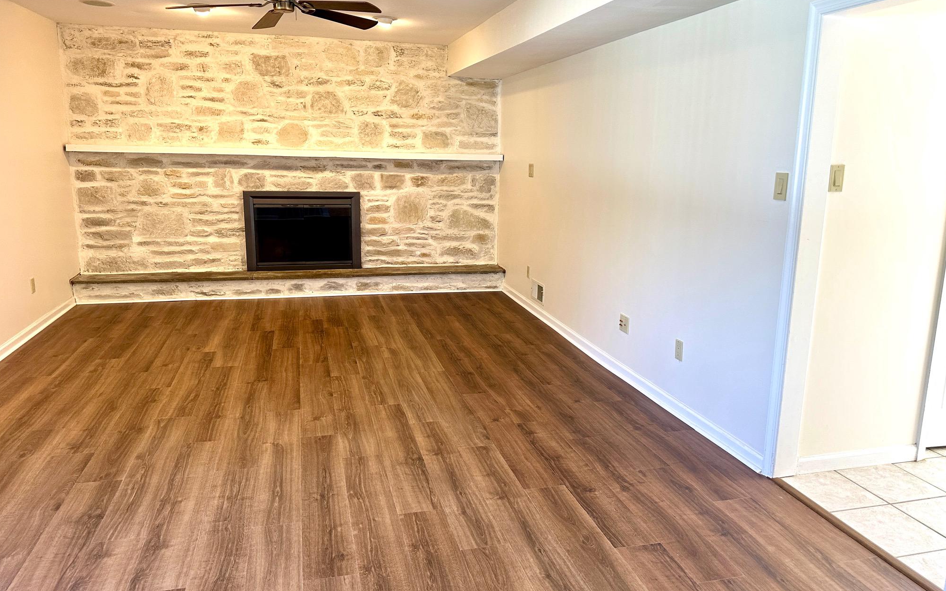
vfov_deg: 47.6
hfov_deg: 70.4
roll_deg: -0.5
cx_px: 476
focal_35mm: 26
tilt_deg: -10.2
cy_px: 280
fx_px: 670
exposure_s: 1/120
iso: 160
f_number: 1.78
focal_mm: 6.86
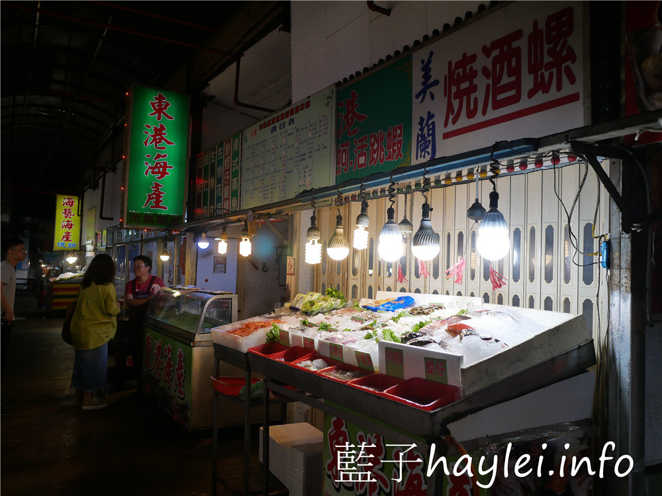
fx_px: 574
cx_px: 331
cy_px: 248
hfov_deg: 60.0
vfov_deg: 46.8
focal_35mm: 30
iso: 200
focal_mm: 15
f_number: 2.8
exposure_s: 1/320
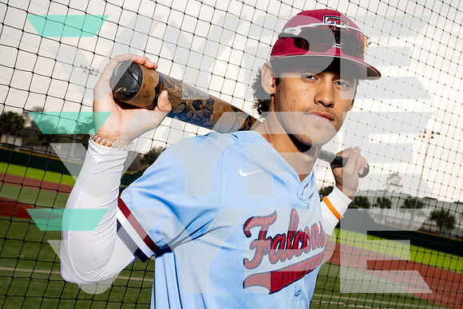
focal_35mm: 54
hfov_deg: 36.9
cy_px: 154
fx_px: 695
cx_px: 232
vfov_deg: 25.1
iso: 400
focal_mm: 54
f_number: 13
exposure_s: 1/250
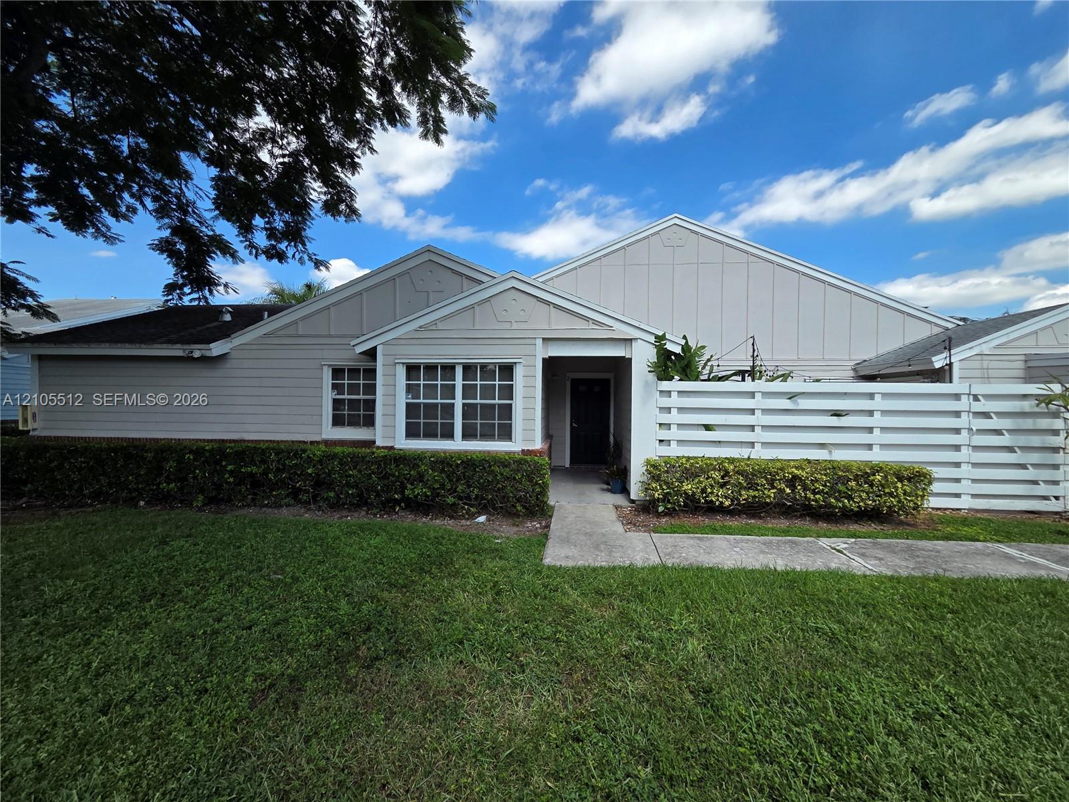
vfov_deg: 89.9
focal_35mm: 13
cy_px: 401
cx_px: 534
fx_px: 401
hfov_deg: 106.2
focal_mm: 2.2
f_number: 2.2
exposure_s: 1/1513
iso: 50
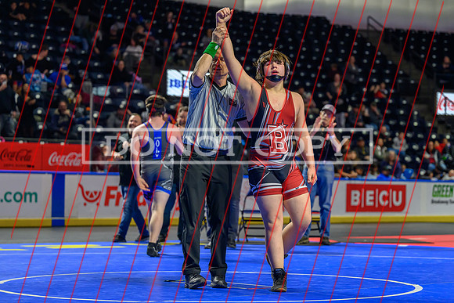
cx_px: 275
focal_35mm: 102
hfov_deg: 20.1
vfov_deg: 13.5
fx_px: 1281
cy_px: 146
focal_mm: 79
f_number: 2.8
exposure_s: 1/800
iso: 2500
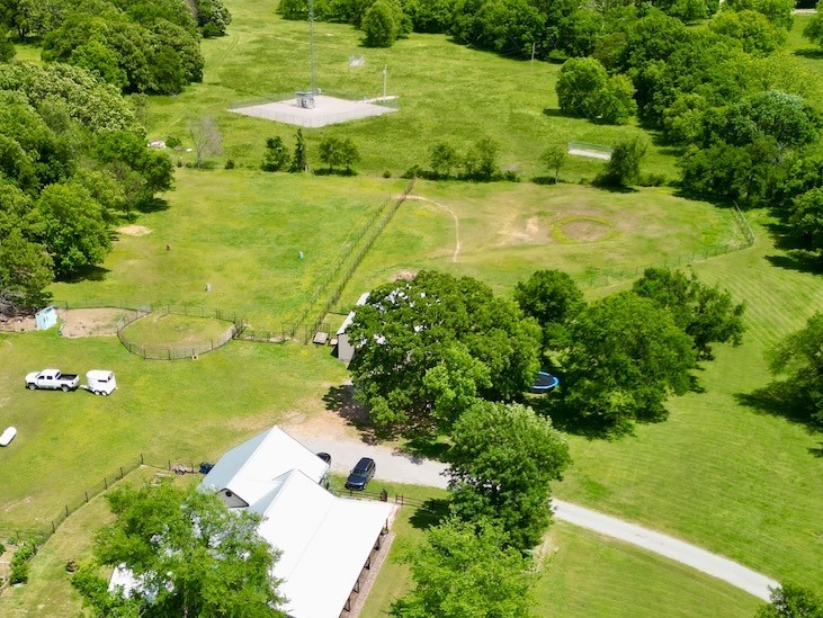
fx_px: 999
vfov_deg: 32.9
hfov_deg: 44.6
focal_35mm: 42
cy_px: 534
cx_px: 342
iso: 100
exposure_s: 1/800
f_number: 1.7
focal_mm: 6.72
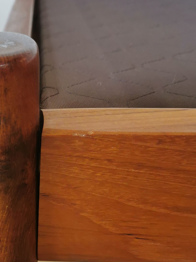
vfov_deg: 34.1
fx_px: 423
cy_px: 168
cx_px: 1
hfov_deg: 24.9
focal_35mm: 56
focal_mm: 5.58
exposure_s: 1/100
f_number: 1.8
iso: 160
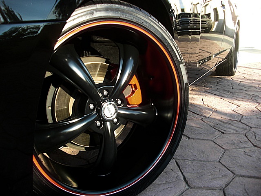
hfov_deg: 51.4
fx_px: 271
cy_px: 98
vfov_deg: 39.7
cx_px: 130
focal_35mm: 36
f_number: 2.8
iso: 50
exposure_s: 1/160
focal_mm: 6.3
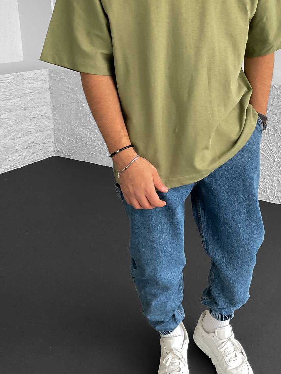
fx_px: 444
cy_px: 128
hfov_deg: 34.8
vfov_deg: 45.2
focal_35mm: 41
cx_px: 188
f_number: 1.8
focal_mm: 3
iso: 64
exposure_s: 1/120
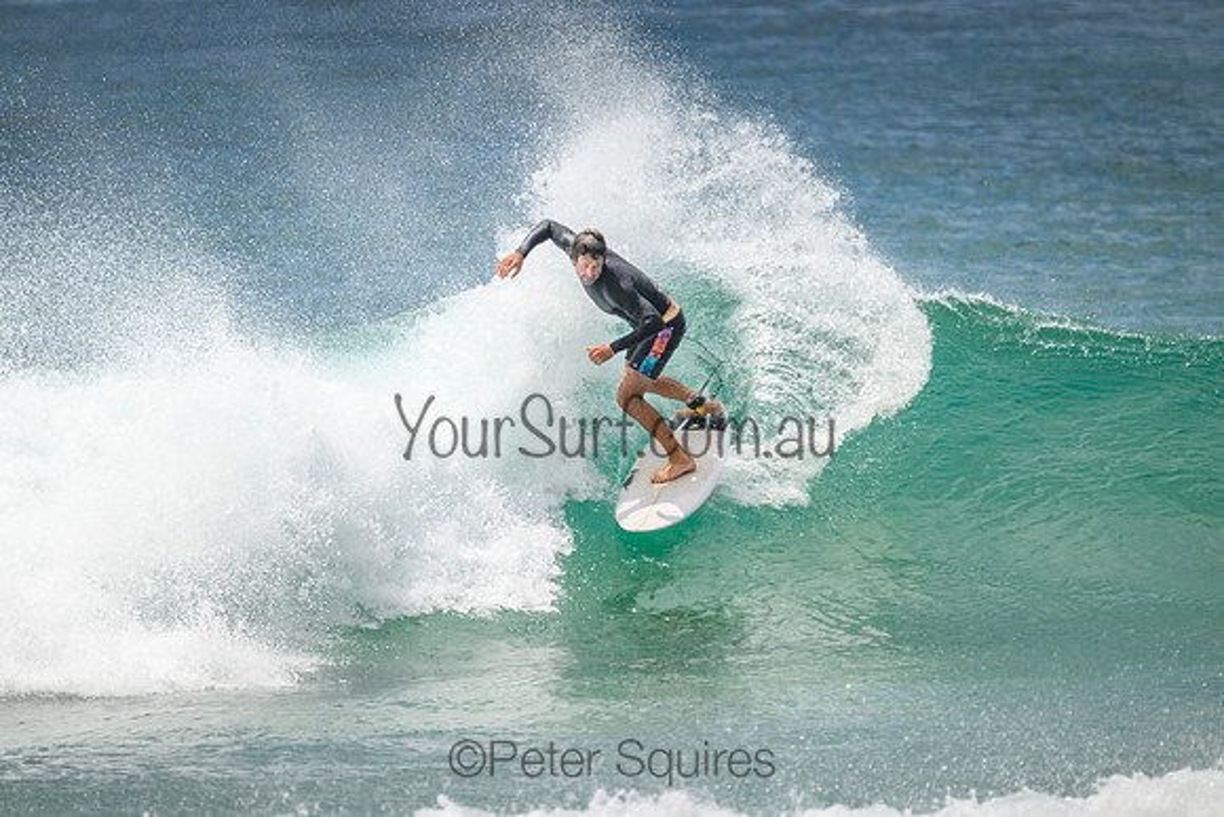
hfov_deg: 2.6
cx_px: 612
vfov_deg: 1.7
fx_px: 27205
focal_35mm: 800
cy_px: 408
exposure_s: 1/2000
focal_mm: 800
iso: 560
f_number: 11
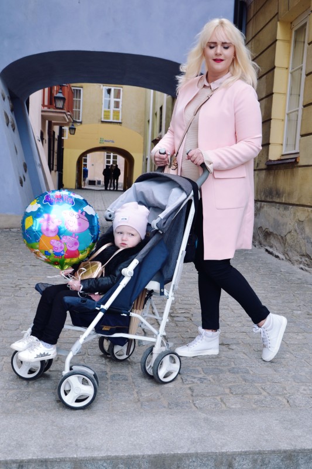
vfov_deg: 51.3
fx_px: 488
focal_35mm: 38
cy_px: 234
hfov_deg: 35.5
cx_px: 156
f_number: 5.6
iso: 180
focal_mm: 25
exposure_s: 1/125
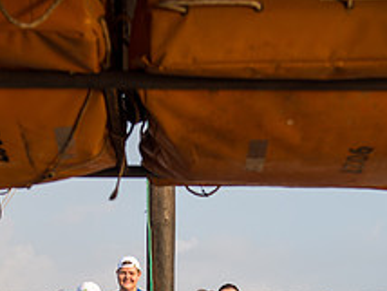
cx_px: 163
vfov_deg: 14.5
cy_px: 344
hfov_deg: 19.8
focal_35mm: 99
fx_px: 1108
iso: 100
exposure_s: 1/400
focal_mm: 38
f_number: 2.8
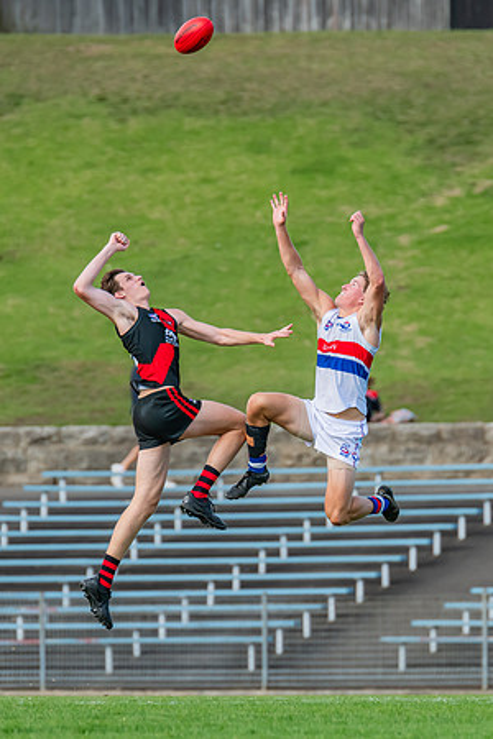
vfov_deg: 2.9
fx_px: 14543
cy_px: 360
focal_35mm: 708
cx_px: 333
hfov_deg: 1.9
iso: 800
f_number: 5.6
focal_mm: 420
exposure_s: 1/1600
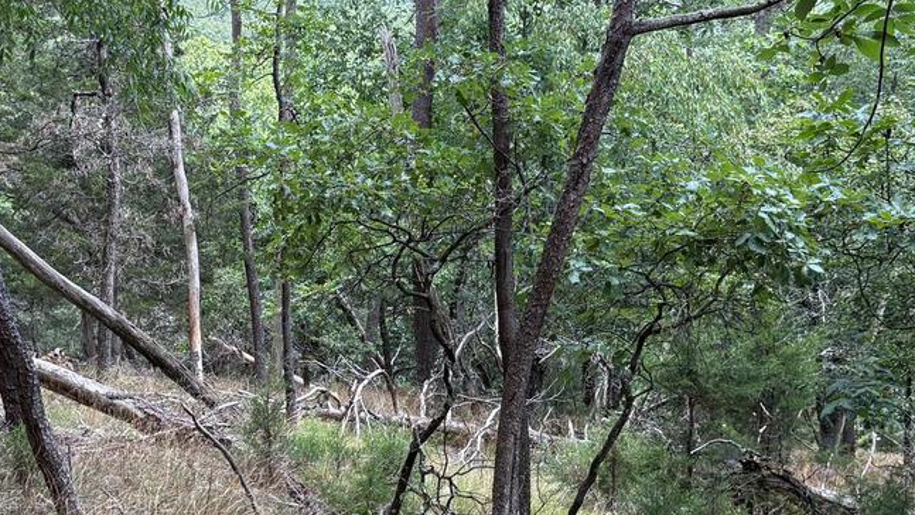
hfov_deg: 32.7
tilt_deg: -7.1
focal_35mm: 63
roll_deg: +3.4
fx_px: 1529
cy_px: 286
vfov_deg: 19.1
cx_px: 239
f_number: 1.6
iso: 64
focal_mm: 5.96
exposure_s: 1/468
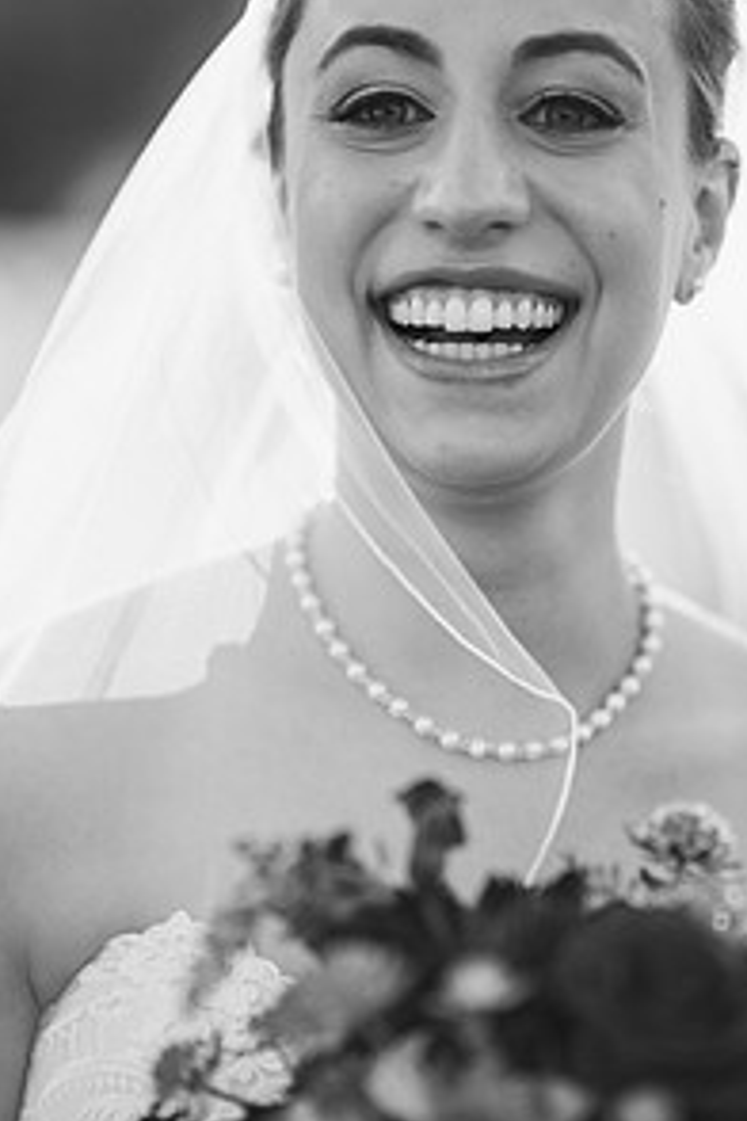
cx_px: 461
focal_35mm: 130
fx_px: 4046
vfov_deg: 15.8
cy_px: 568
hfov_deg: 10.5
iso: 100
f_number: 1.4
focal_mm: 85
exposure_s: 1/4000
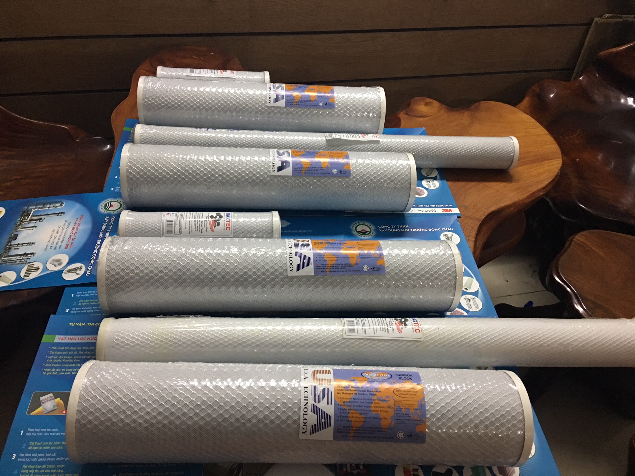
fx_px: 532
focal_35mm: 29
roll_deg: -5.1
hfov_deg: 61.7
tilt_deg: -41.8
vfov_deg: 48.2
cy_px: 238
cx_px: 318
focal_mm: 4.15
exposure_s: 1/10
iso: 80
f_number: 2.2
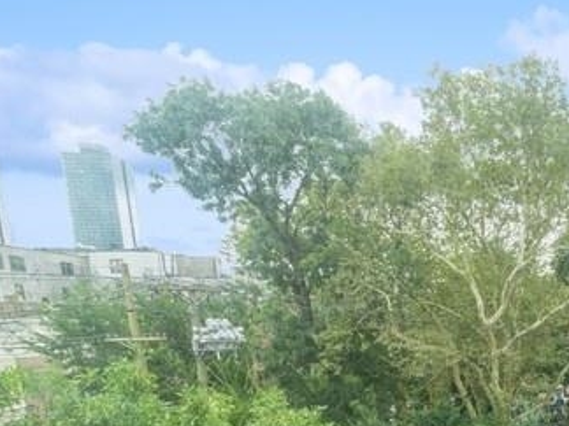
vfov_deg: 39.1
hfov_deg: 48.5
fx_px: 526
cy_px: 426
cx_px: 547
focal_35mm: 32
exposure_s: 1/13
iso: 200
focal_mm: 12
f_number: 11
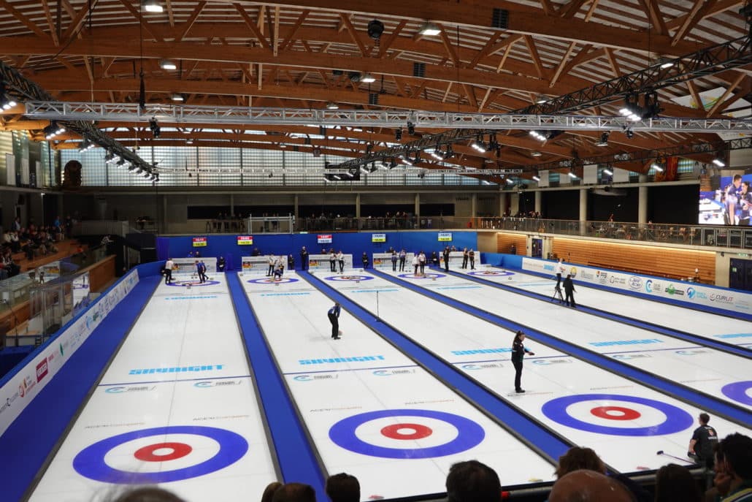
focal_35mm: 34
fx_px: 710
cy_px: 251
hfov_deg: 55.8
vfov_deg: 38.9
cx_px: 376
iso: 100
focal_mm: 12.76
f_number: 3.5
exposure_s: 1/50
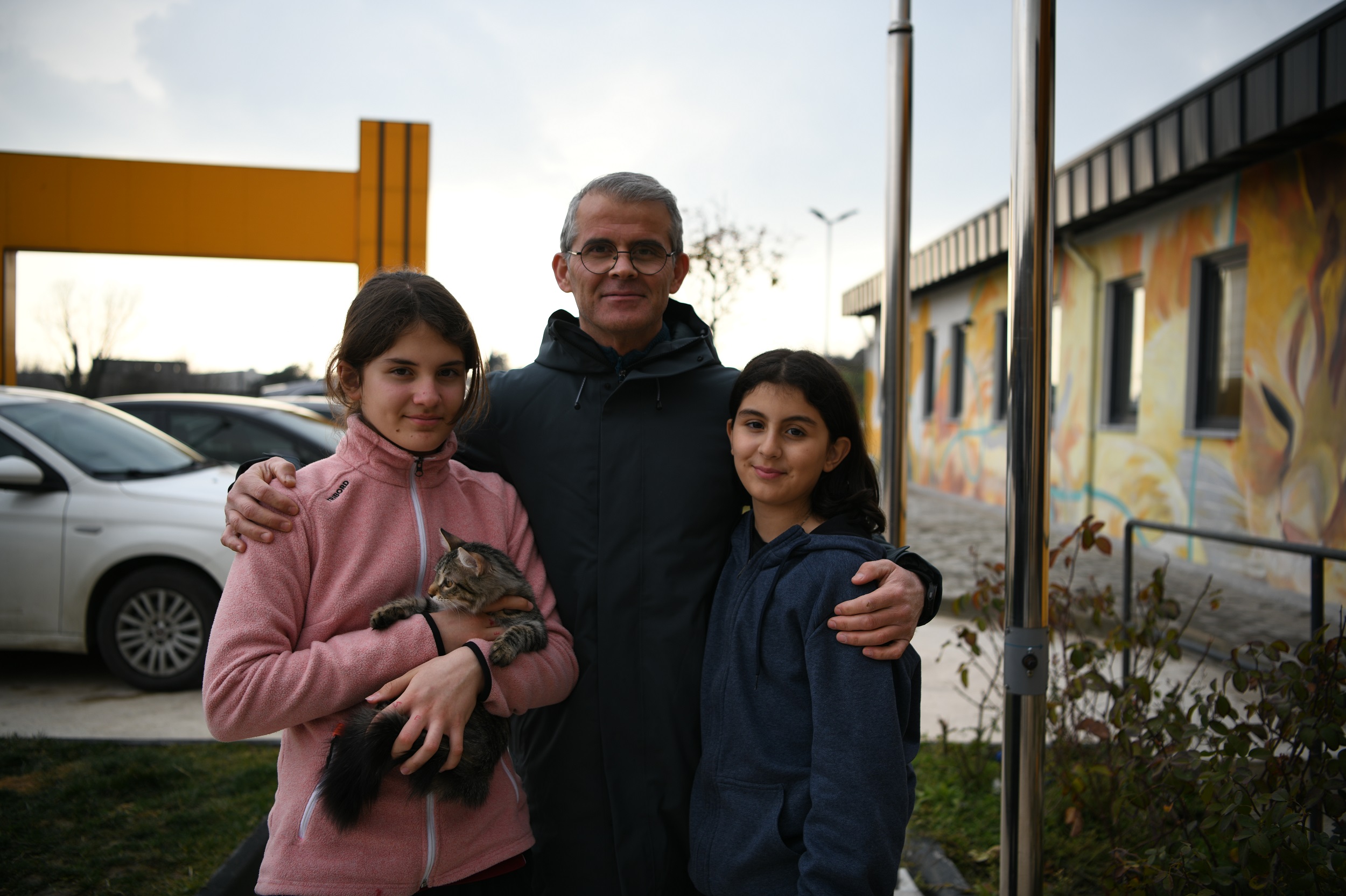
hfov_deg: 58.7
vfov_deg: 41.1
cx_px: 673
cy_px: 448
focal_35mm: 32
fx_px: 1196
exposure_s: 1/400
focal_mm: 32
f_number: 2.8
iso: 80
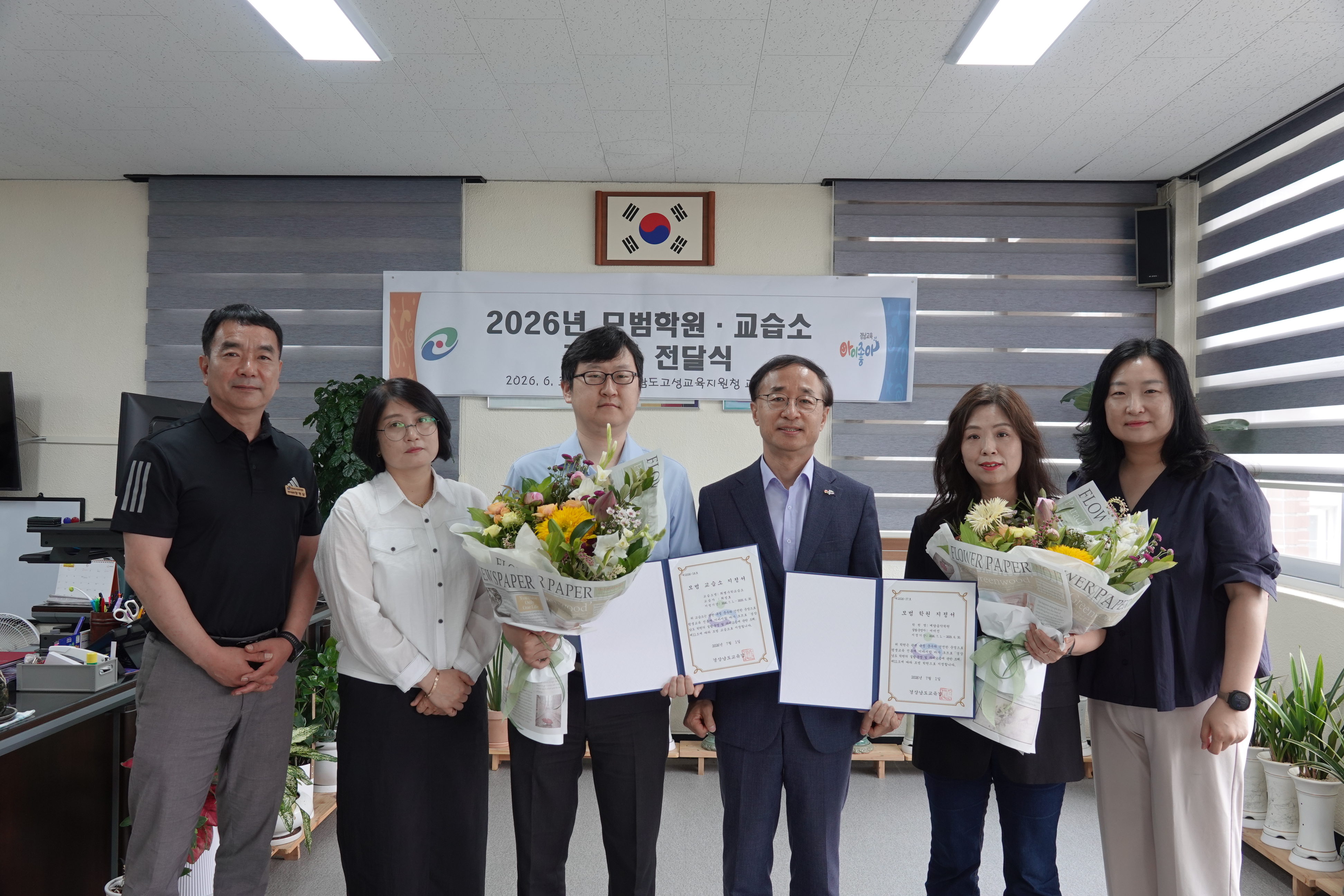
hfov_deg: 61.9
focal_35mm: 30
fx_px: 1120
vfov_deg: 43.6
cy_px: 448
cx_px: 672
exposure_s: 1/40
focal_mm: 11.03
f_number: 2.8
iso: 100
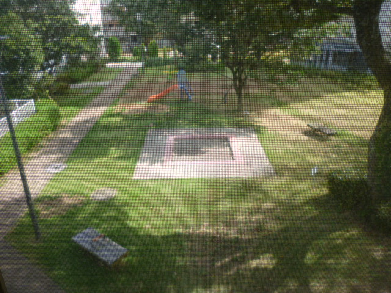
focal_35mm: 28
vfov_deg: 49.7
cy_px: 146
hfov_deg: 63.4
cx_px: 196
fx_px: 316
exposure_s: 1/160
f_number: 3.1
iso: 100
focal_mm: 5
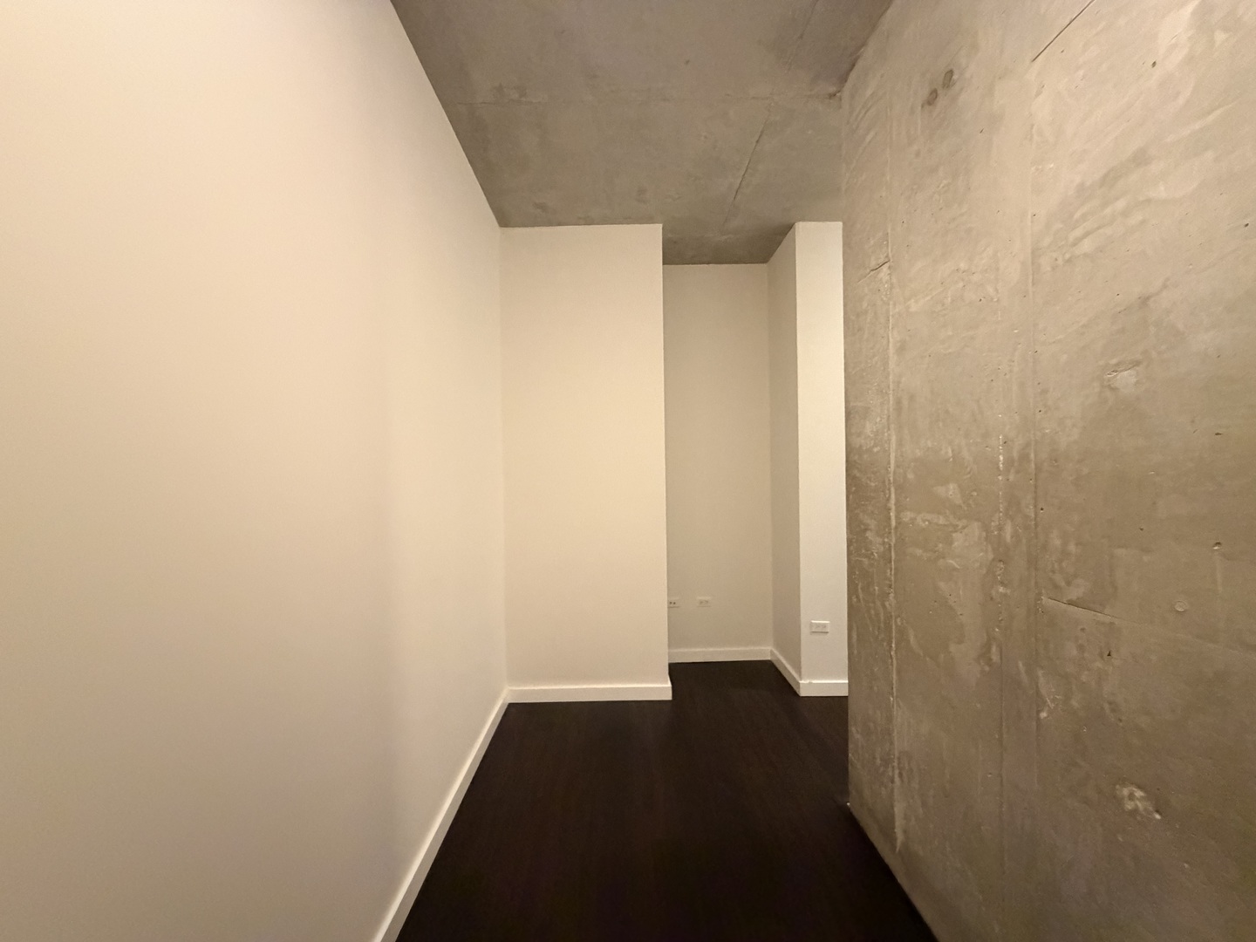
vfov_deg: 85.7
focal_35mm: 14
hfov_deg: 102.1
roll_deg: +0.8
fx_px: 508
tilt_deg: -0.4
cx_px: 628
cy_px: 471
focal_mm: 2.22
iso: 1250
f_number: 2.2
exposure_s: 1/60
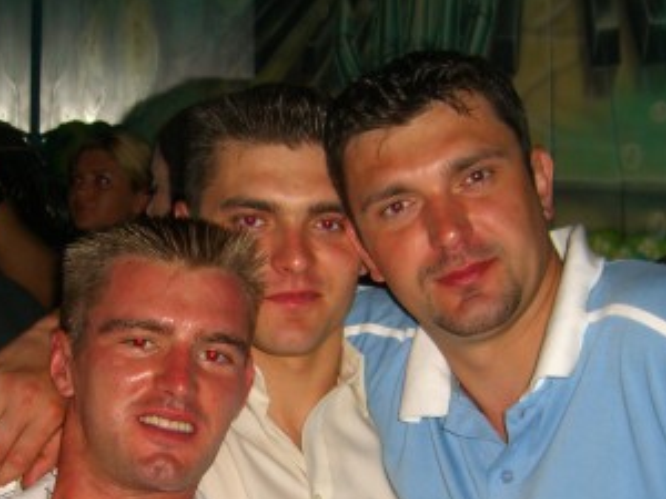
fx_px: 1462
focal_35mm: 76
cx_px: 211
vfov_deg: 19.2
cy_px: 410
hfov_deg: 25.5
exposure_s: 1/60
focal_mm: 7.9
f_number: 2.8
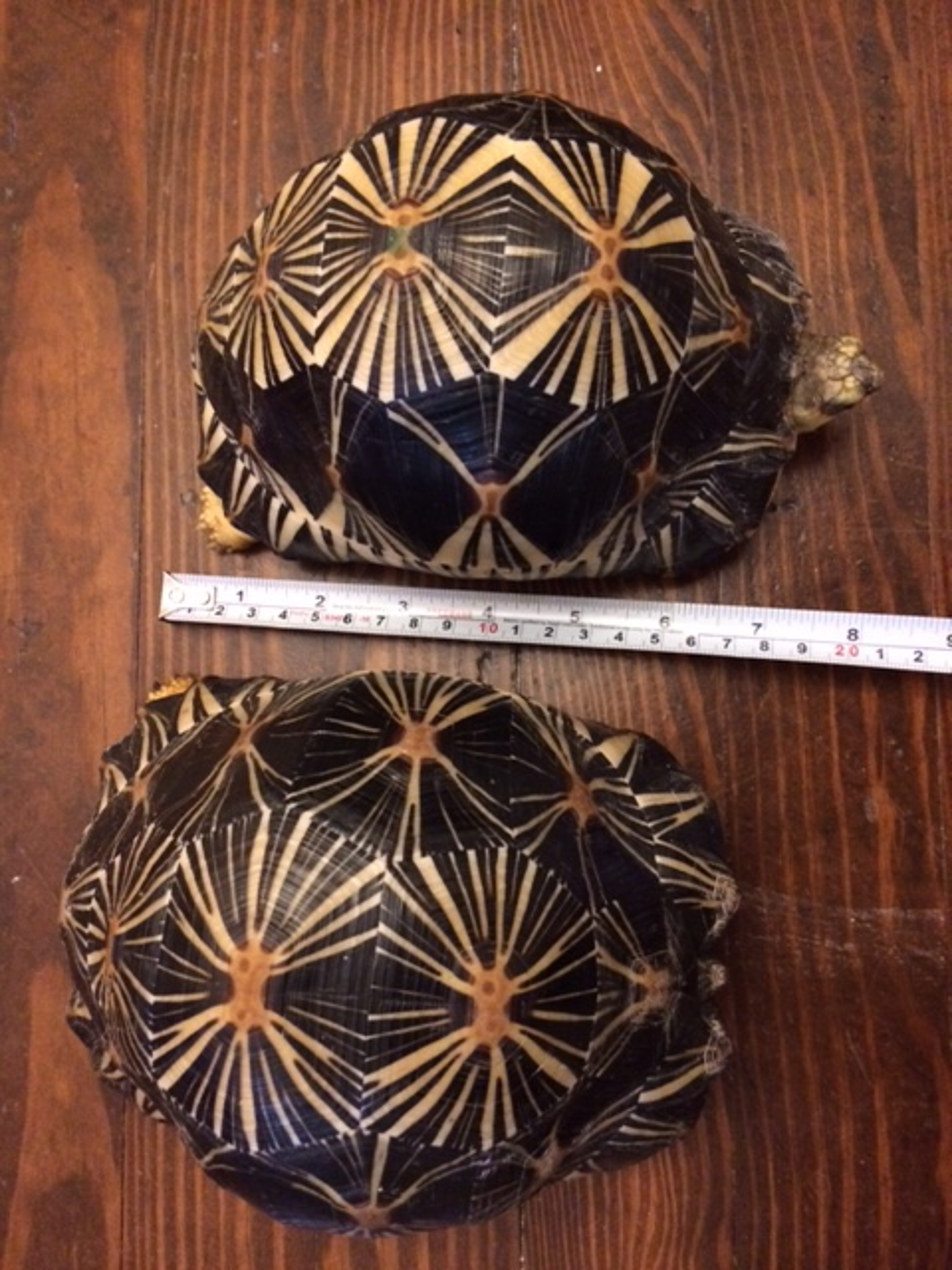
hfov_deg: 48.2
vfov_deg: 61.7
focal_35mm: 29
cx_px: 476
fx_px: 1063
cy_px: 635
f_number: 2.2
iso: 400
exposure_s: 1/15
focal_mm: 4.15
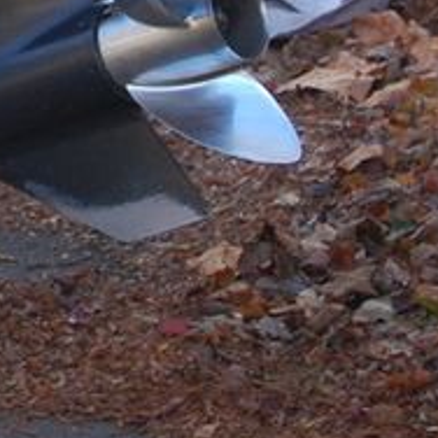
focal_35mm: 382
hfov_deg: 4.5
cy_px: -327
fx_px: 5473
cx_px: -506
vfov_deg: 4.5
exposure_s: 1/125
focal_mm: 55
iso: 400
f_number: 5.6
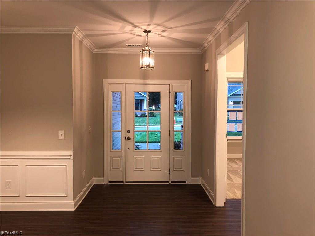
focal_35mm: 28
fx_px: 255
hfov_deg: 63.4
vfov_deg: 49.7
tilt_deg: -2.0
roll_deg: +1.5
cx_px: 158
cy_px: 118
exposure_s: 1/13
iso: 32
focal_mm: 3.99
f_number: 1.8
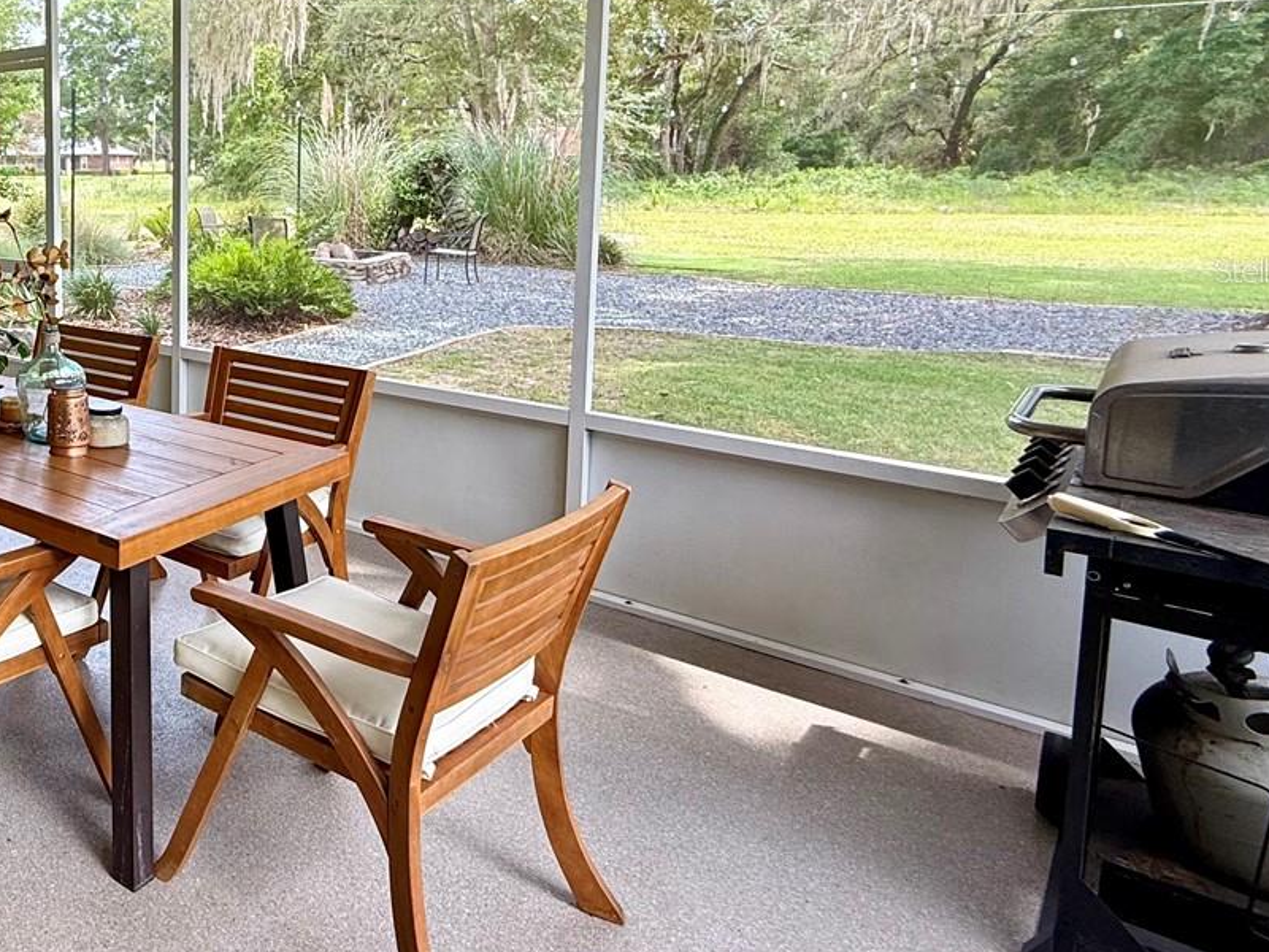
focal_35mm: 28
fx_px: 1026
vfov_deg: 48.3
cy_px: 270
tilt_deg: -5.7
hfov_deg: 54.1
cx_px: 95
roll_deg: +0.4
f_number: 2.2
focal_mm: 2.22
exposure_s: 1/120
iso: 50
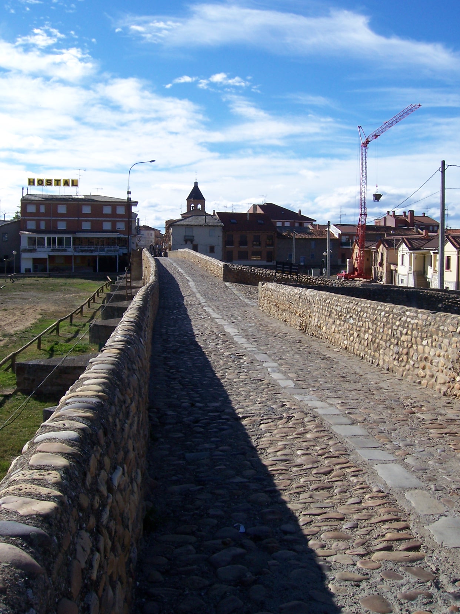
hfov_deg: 39.7
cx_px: 230
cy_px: 307
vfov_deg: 51.4
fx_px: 638
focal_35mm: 36
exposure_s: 1/500
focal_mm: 6
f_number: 4.8
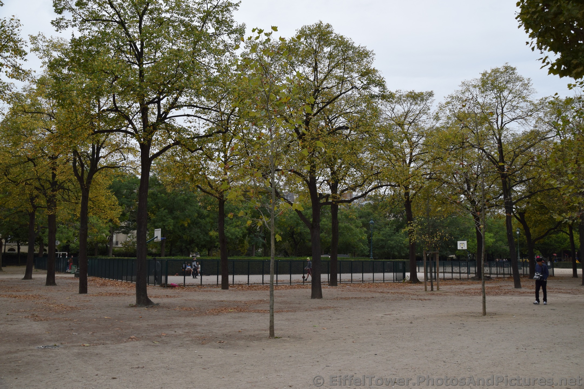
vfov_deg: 40.0
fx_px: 535
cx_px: 292
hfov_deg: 57.2
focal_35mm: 33
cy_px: 194
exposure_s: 1/250
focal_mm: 22
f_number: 8
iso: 220
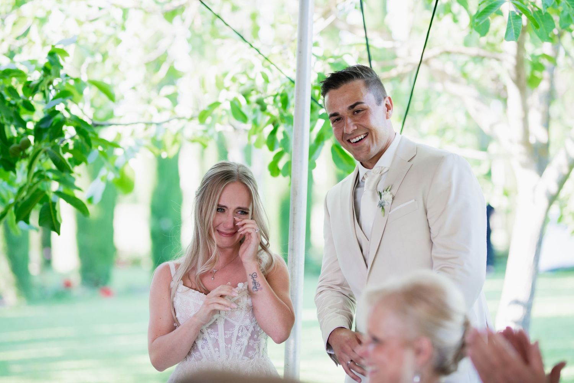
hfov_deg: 23.9
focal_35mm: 85
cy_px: 192
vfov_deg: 16.1
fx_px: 1355
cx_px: 287
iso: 500
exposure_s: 1/1000
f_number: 1.8
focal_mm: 85
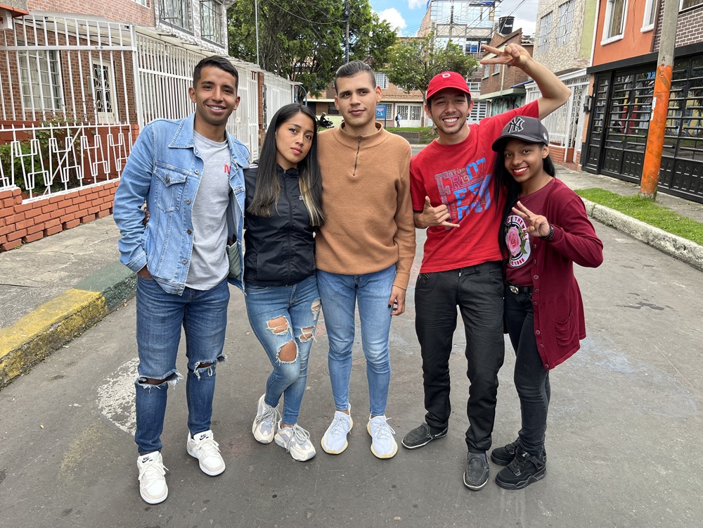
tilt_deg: -15.8
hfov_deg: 67.3
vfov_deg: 53.1
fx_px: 528
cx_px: 352
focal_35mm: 26
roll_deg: -0.9
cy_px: 264
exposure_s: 1/497
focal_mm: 5.1
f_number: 1.6
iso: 50
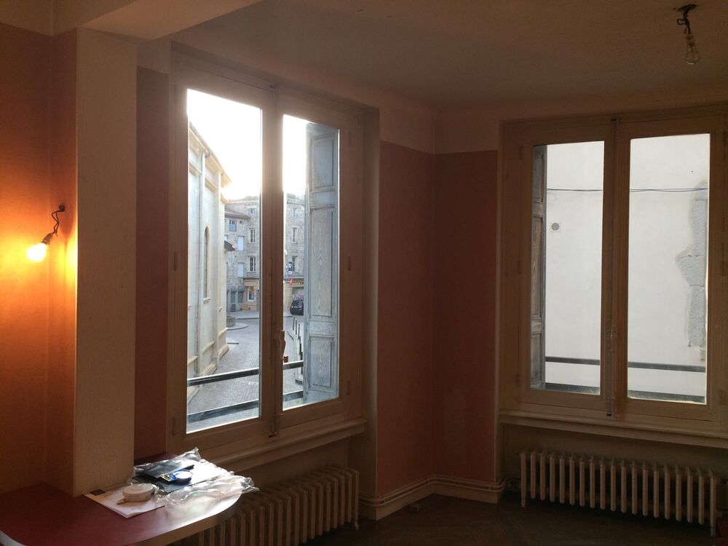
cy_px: 273
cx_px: 364
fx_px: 610
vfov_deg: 48.2
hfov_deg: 61.7
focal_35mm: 29
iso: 64
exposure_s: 1/100
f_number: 2.2
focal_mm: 4.15
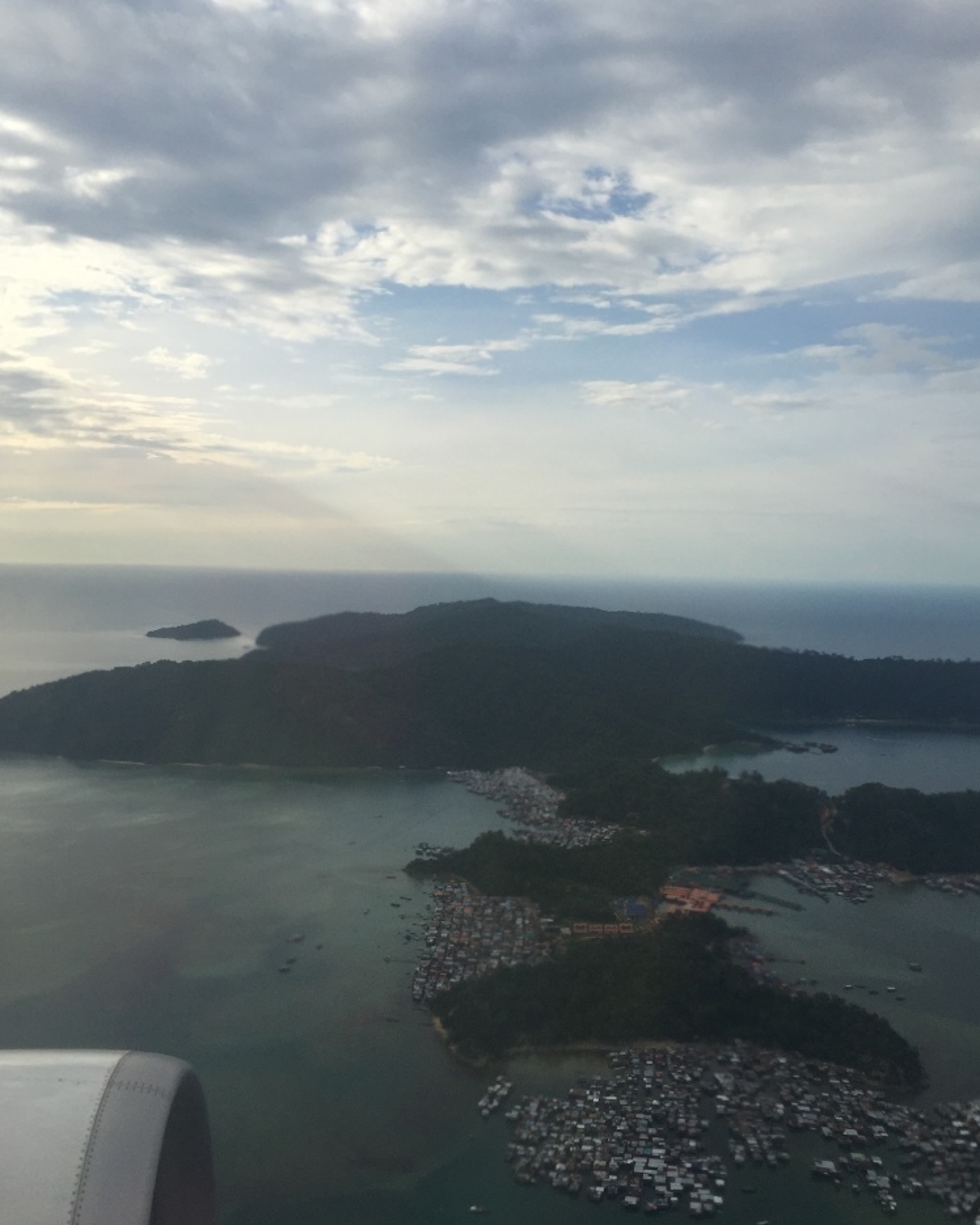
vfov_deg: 57.1
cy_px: 652
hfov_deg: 47.1
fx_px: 1124
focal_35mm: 31
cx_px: 497
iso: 32
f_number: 2.2
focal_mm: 4.15
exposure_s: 1/3597
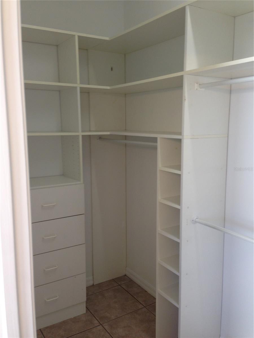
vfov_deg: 55.4
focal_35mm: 33
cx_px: 127
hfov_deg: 42.9
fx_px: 323
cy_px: 169
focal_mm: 4.13
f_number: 2.4
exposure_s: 1/24
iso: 50
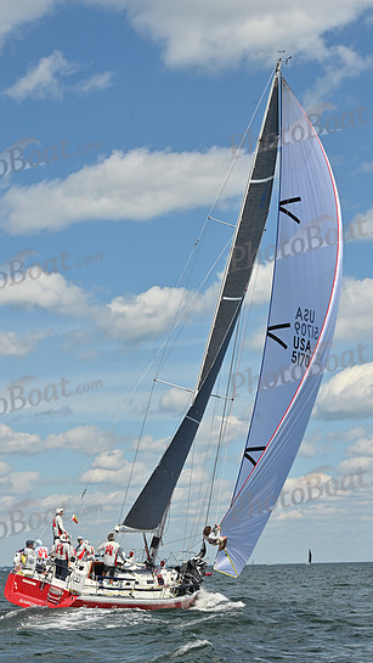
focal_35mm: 78
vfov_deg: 27.2
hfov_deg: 15.5
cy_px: 321
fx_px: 1370
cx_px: 166
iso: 250
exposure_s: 1/1000
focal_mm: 70
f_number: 10
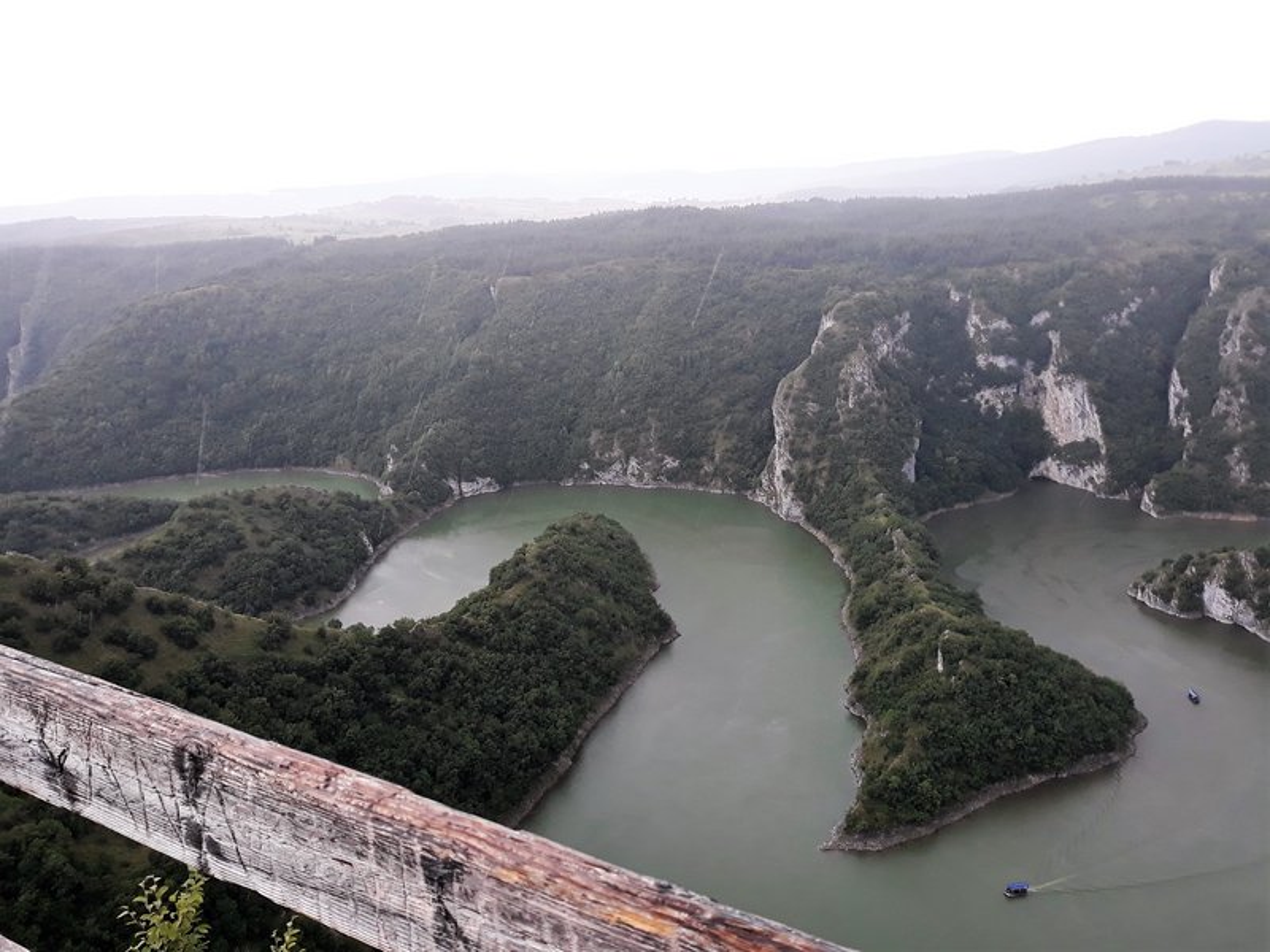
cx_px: 635
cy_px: 476
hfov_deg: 65.3
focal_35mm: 27
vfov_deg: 51.4
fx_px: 991
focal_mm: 3.71
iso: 64
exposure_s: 1/100
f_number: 1.7
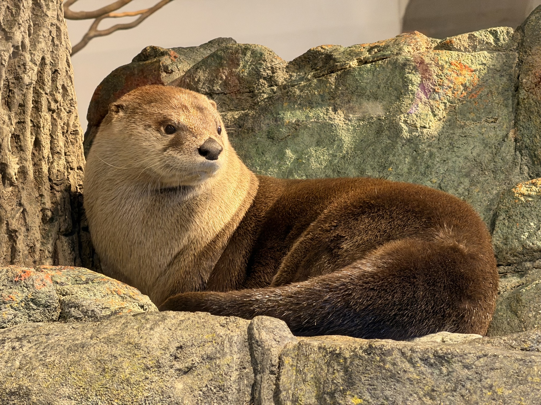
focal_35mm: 200
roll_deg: +2.5
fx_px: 3126
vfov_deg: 7.4
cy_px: 202
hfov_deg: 9.9
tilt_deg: +3.7
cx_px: 270
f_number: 2.8
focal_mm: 16.89
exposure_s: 1/60
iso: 500
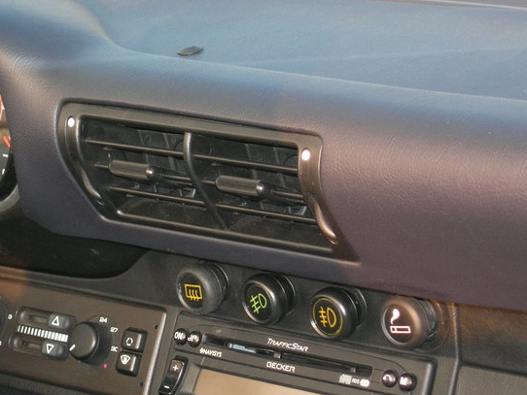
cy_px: 260
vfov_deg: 9.3
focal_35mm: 160
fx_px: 2437
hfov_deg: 12.3
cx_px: 176
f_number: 4.9
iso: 97
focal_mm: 23.4
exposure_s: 1/60.1
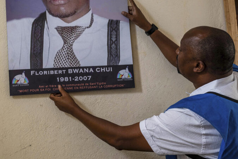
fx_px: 377
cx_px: 75
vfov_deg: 23.6
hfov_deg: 34.7
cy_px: 48
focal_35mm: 57
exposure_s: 1/125
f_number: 4.5
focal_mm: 35
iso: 500
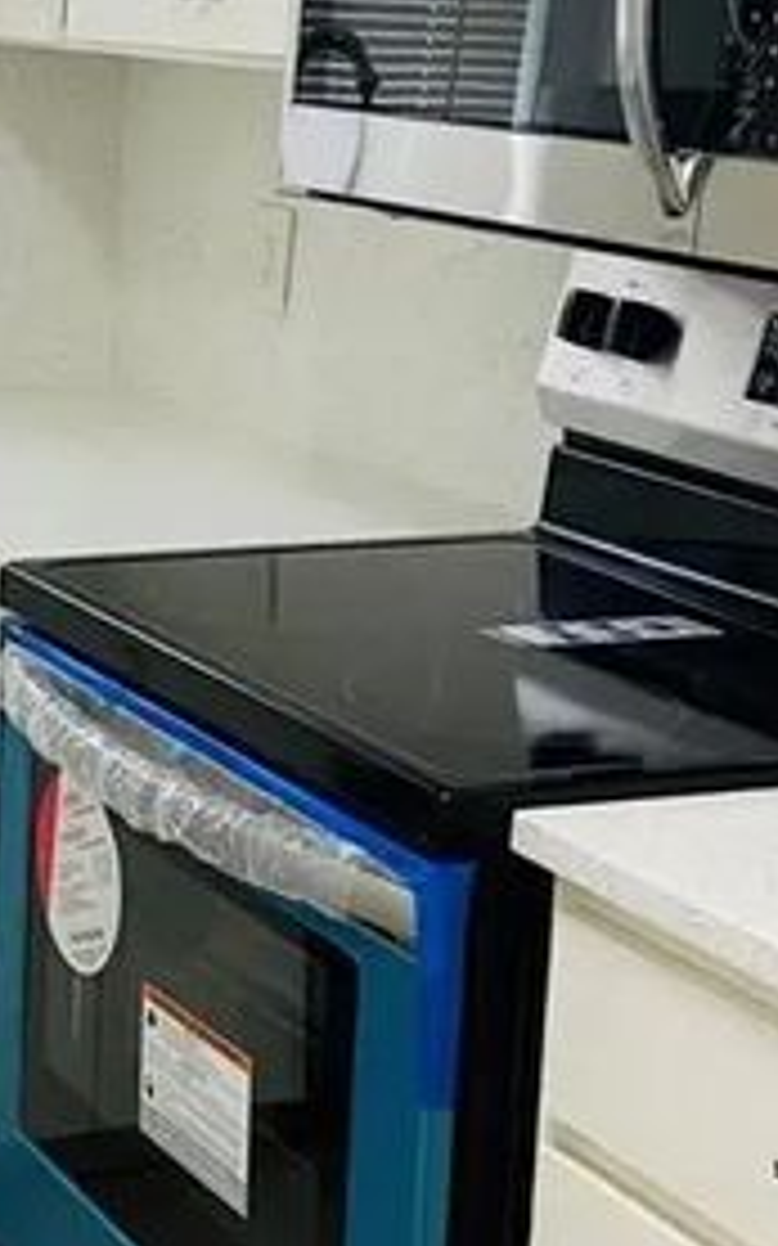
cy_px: 511
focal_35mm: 85
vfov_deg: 24.3
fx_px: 2885
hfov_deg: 14.7
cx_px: -220
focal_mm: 4.25
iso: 200
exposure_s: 1/60
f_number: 1.8
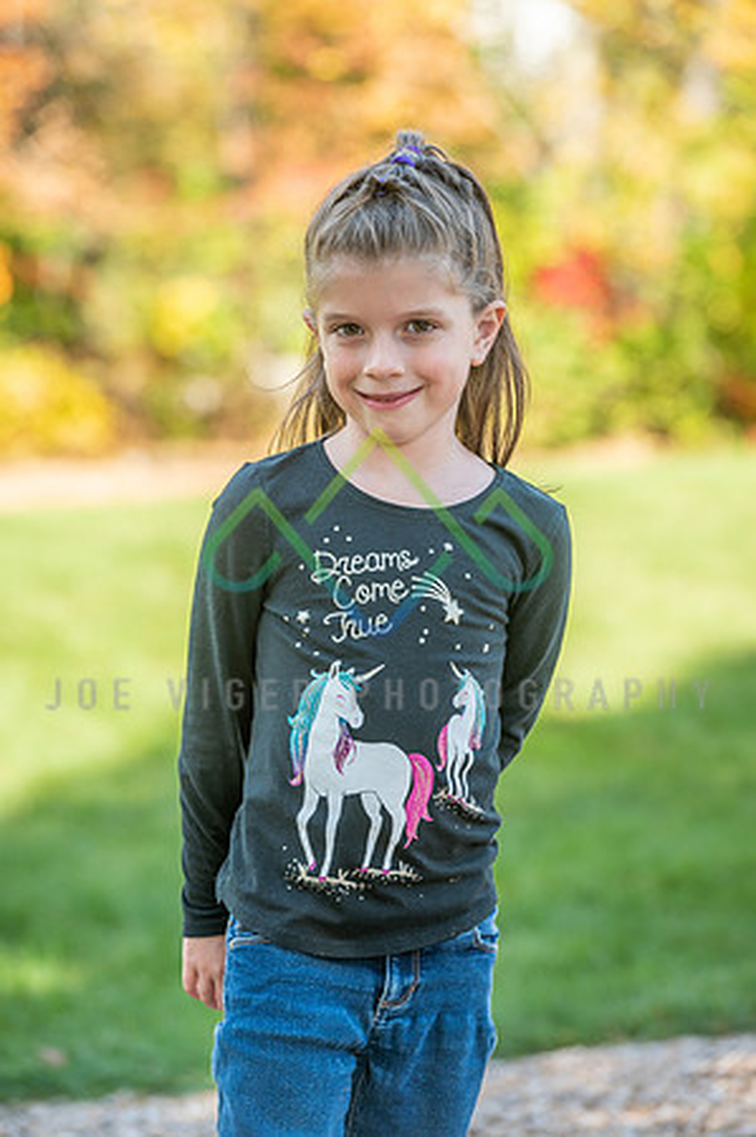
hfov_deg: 7.0
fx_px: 6156
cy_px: 568
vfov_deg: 10.6
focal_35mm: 195
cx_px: 378
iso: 100
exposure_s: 1/125
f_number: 6.3
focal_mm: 195
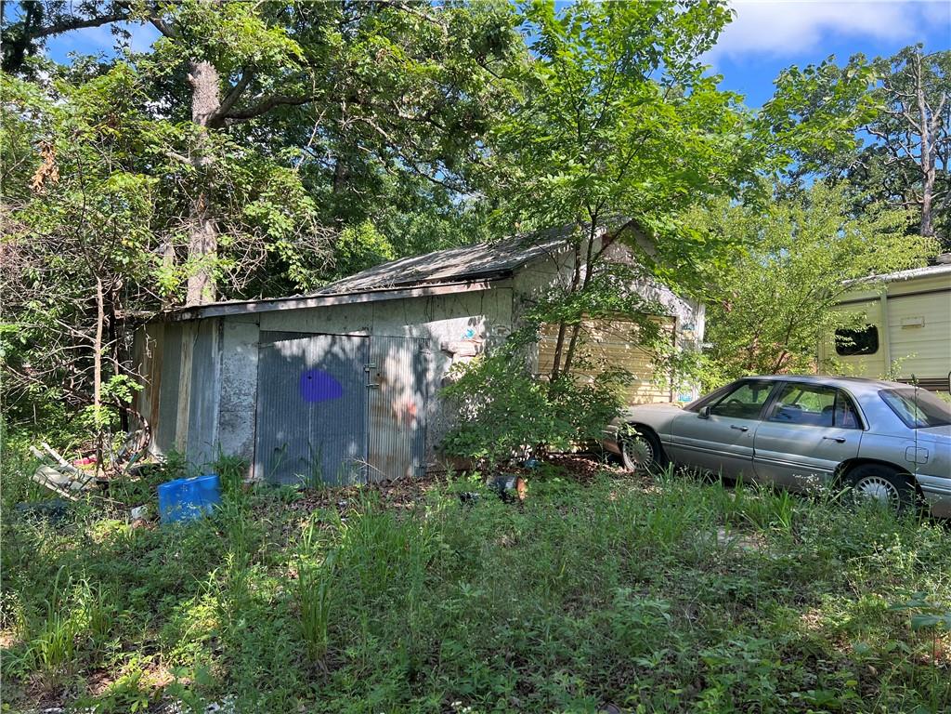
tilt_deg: -0.4
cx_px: 476
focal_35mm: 26
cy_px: 357
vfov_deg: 53.1
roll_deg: -2.3
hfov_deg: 67.3
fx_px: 714
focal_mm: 5.7
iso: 50
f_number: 1.5
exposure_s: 1/718
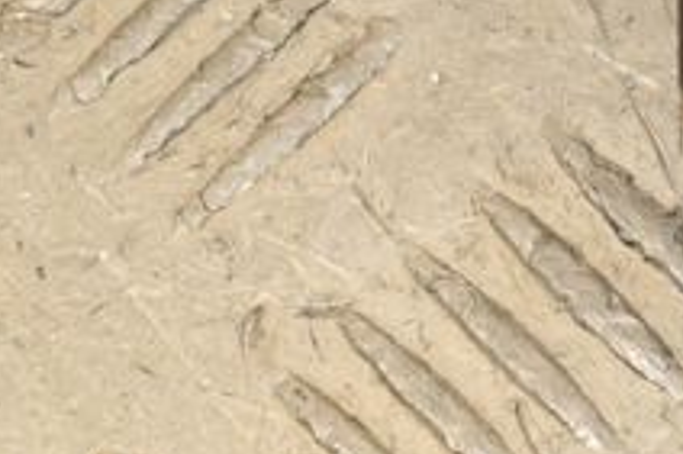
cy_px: -103
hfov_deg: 5.3
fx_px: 7308
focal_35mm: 386
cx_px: 747
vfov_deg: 3.6
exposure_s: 1/200
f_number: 10
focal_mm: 85
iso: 800
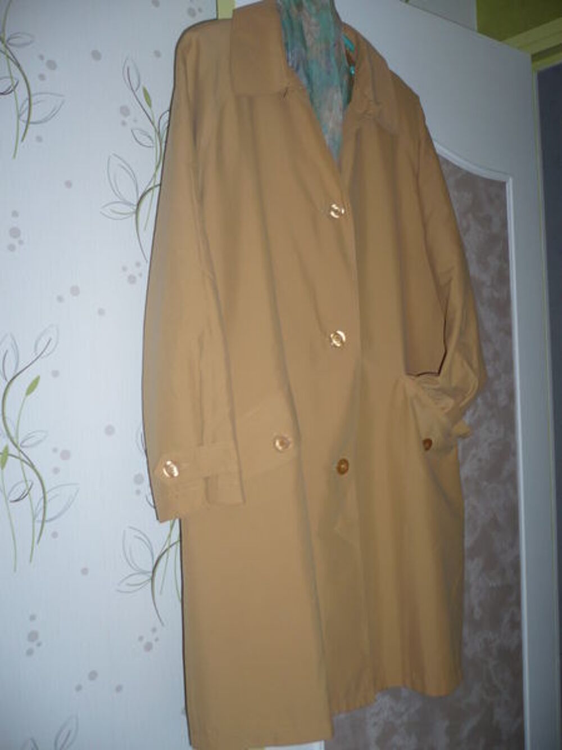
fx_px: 758
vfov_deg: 52.6
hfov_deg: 40.7
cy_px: 375
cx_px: 281
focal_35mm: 35
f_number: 2.8
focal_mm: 5.8
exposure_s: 1/30
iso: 100
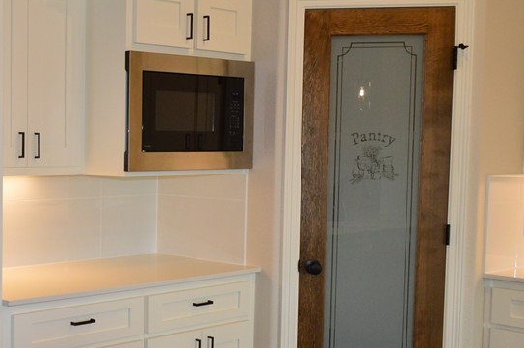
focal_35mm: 54
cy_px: 204
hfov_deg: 34.2
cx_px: 24
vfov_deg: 24.9
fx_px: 785
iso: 800
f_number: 5
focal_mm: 18
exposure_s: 1/200
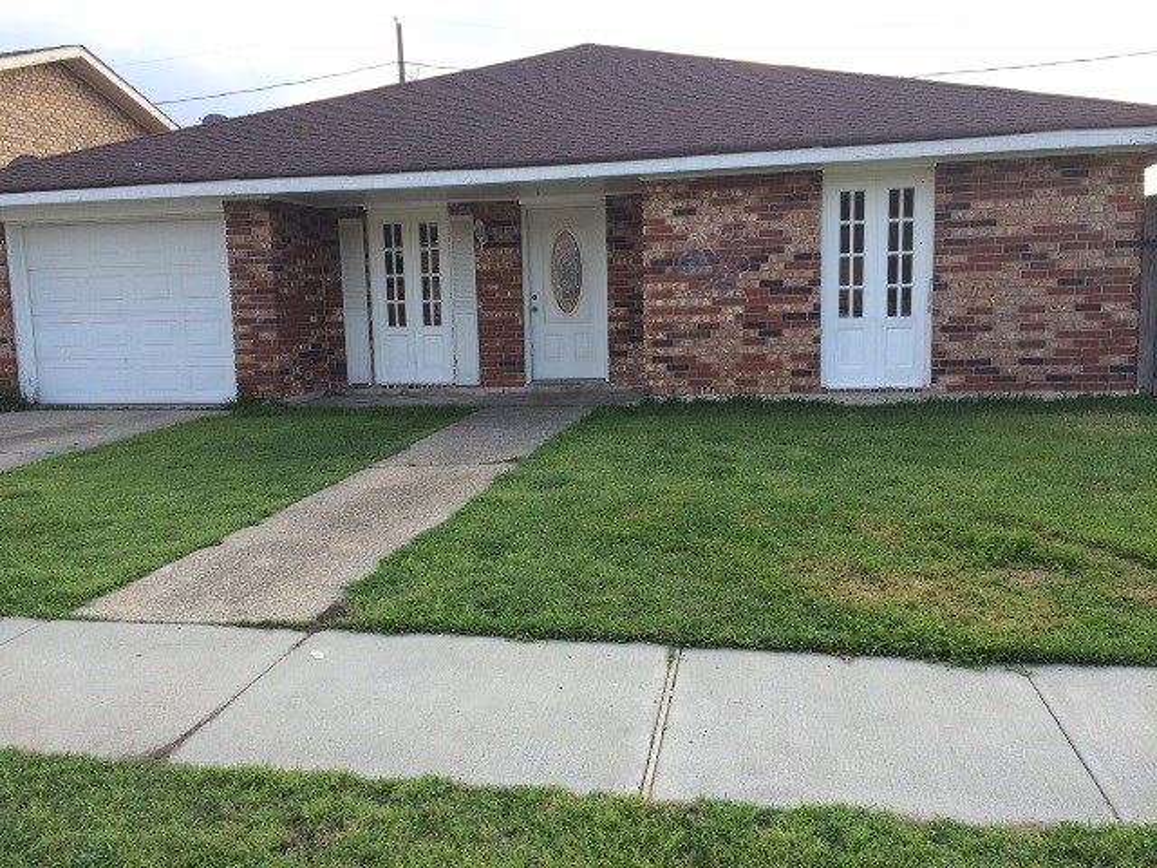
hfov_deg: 60.0
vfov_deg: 46.8
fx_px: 1003
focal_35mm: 30
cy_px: 434
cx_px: 578
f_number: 2.2
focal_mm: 4.12
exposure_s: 1/373
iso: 32
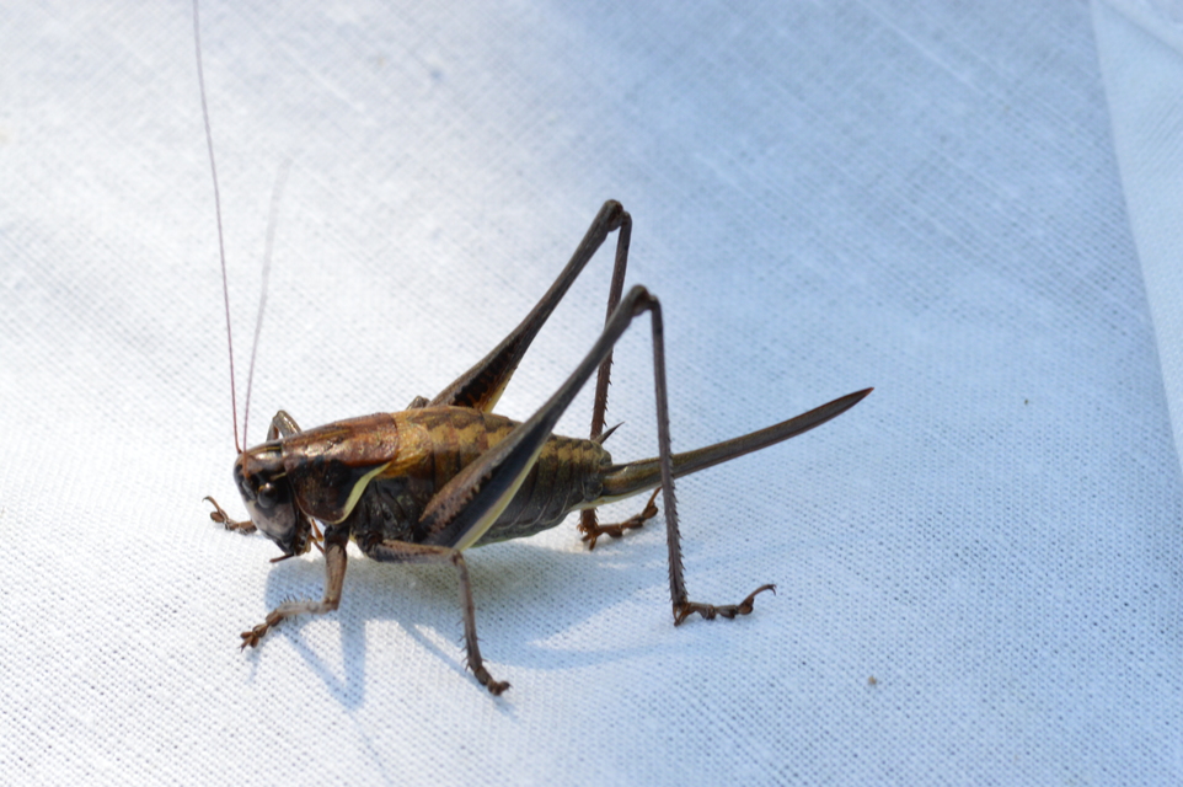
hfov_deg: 13.7
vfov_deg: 9.1
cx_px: 592
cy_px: 394
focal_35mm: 150
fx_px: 4926
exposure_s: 1/250
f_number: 16
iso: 800
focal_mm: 100
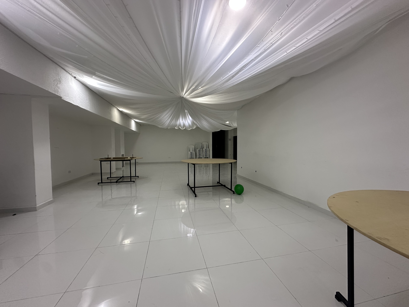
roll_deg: +0.7
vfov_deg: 85.7
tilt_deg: -2.5
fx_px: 165
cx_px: 204
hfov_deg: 102.1
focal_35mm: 14
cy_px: 154
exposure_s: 1/120
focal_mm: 2.22
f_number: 2.2
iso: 200
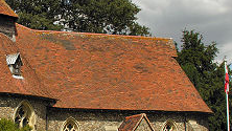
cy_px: 86
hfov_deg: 26.4
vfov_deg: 15.3
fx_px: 486
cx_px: 47
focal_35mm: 79
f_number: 6.3
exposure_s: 1/233
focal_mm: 8.9
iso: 50
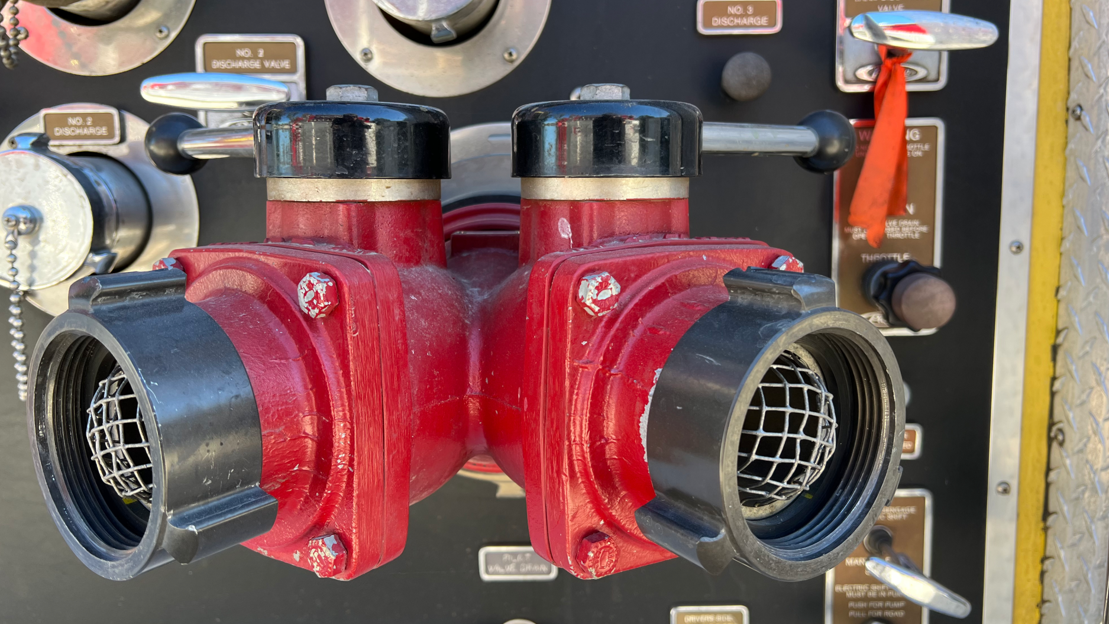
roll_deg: +1.9
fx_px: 853
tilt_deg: -8.5
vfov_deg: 40.2
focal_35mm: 29
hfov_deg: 66.1
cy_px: 287
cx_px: 564
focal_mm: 5.7
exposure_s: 1/191
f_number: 1.5
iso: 50
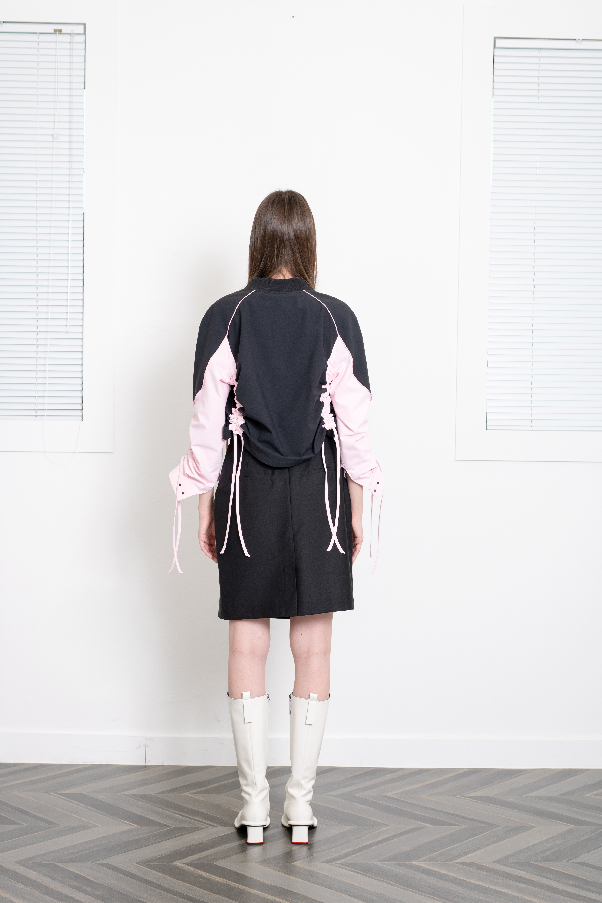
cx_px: 301
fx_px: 1254
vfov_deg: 39.6
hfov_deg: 27.0
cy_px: 452
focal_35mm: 50
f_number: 6.3
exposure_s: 1/125
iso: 250
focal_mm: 50
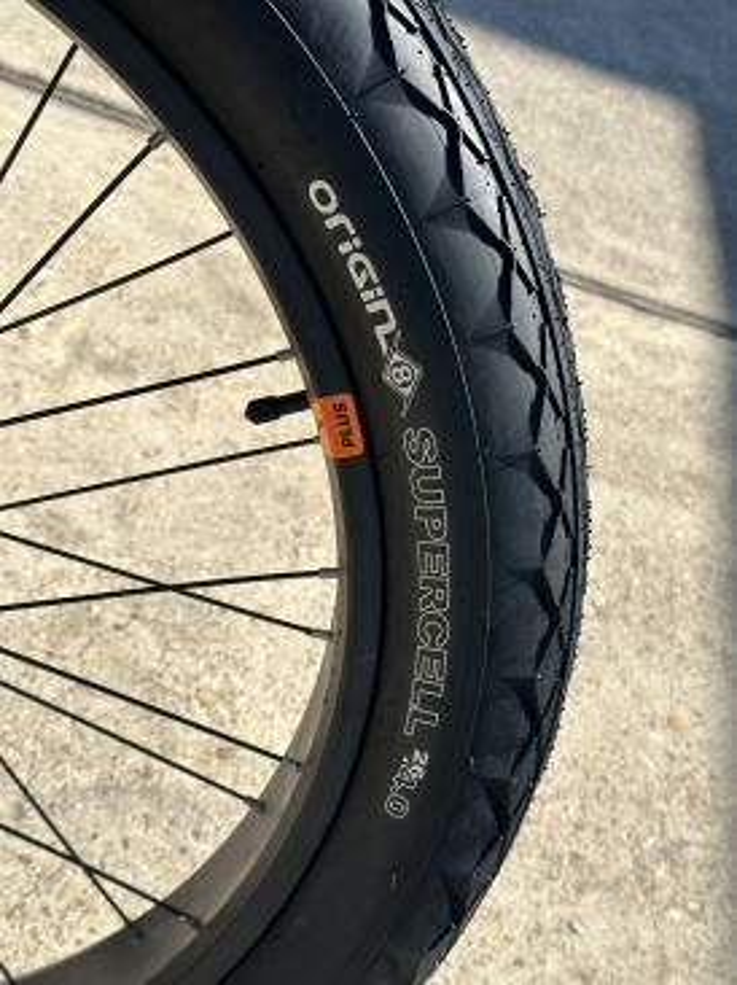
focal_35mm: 48
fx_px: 1364
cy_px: 492
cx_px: 368
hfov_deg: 30.2
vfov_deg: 39.7
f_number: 1.78
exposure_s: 1/3367
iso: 64
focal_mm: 6.86
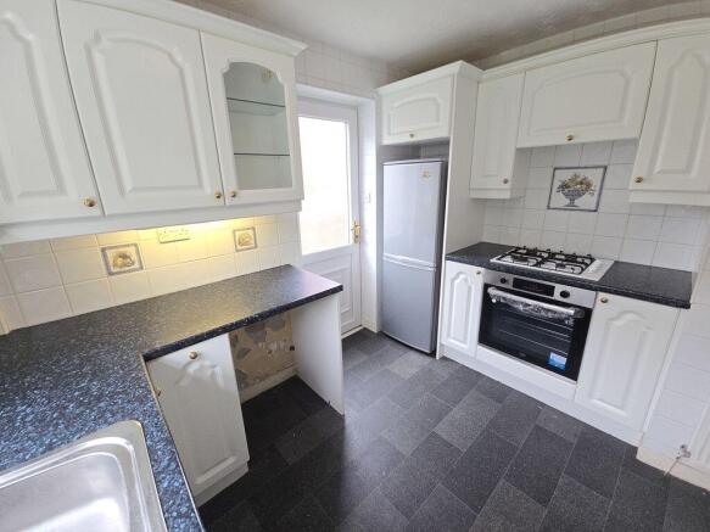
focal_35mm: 13
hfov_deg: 106.2
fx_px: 267
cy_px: 266
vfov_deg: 89.9
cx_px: 355
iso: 80
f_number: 2.2
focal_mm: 2.2
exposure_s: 1/50
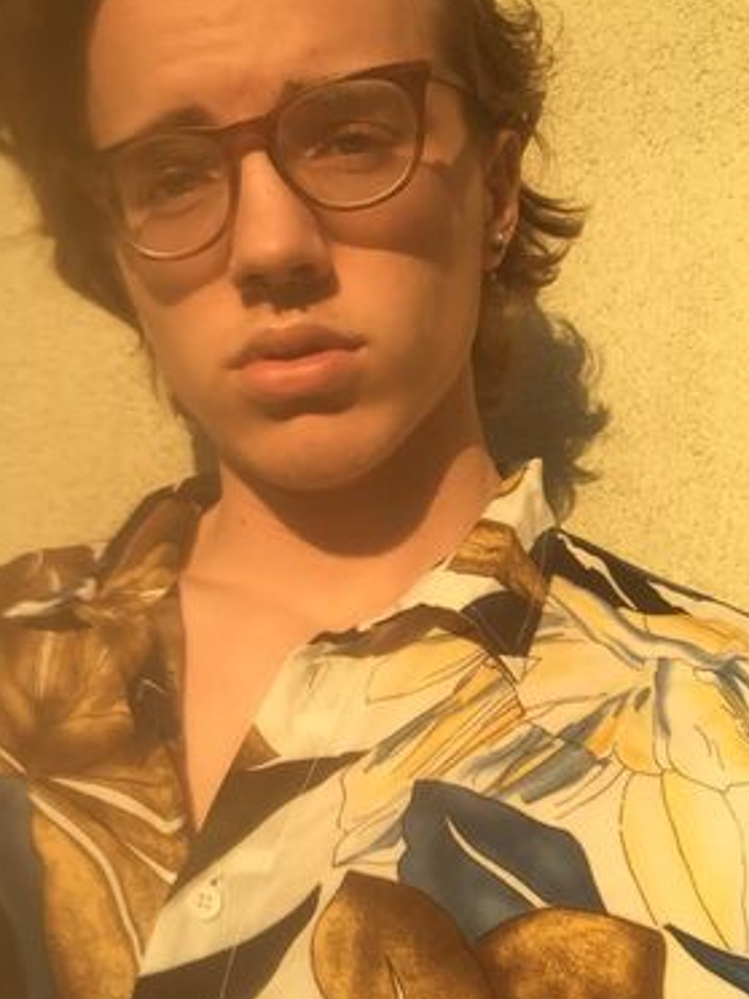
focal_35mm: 40
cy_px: 414
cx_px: 295
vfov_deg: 46.6
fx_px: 1154
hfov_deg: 35.8
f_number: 2.2
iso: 32
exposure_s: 1/571
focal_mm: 2.65
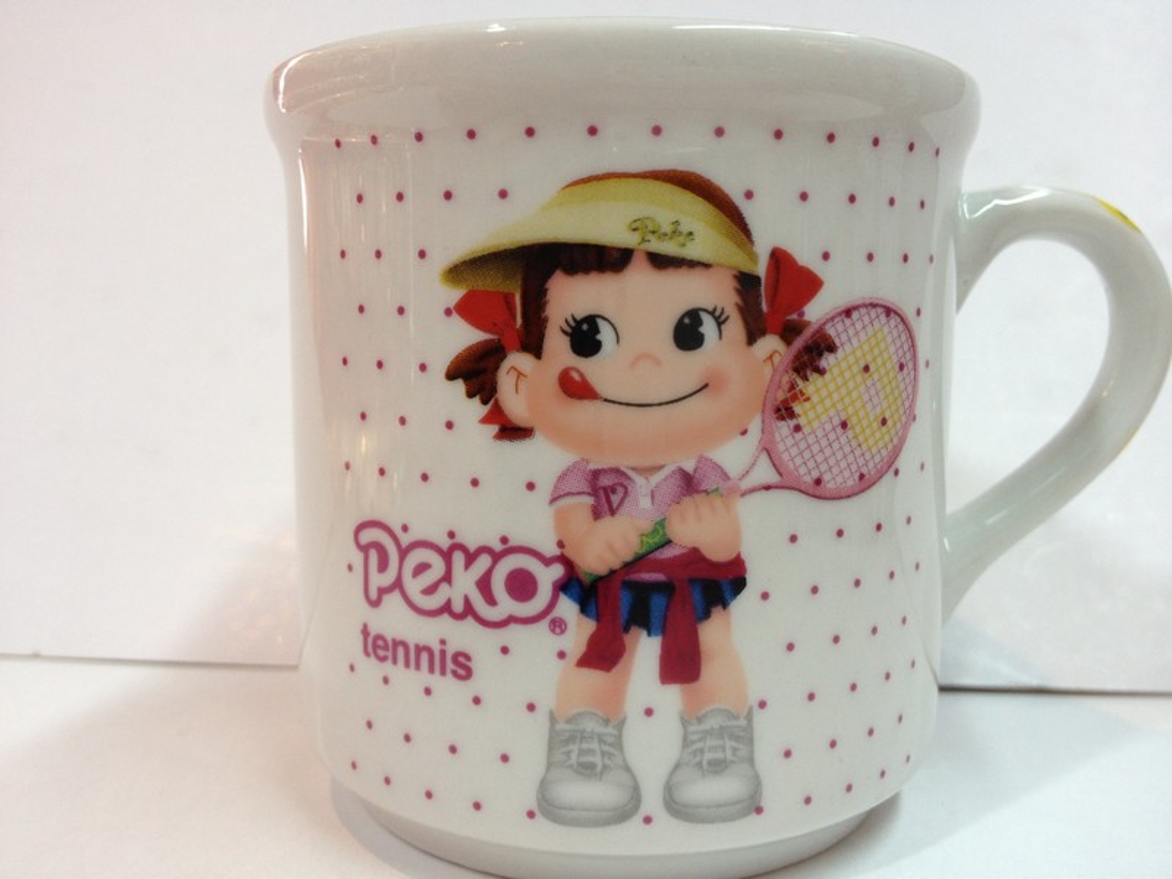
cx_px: 586
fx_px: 1185
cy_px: 440
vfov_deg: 40.7
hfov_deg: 52.6
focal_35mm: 35
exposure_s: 1/33
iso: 80
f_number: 2.4
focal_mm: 4.28
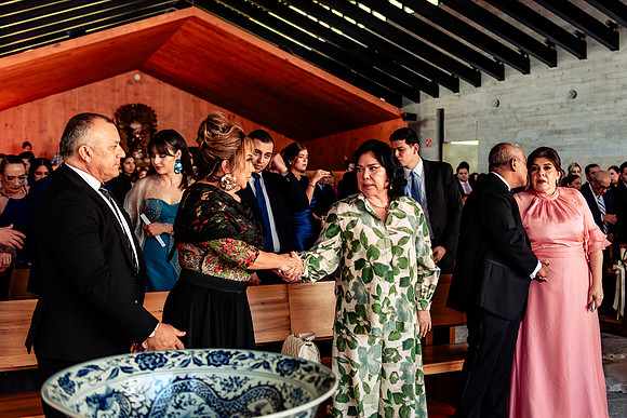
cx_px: 347
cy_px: 210
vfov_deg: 29.6
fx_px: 792
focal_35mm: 45
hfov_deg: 43.1
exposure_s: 1/320
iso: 500
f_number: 3.2
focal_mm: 40
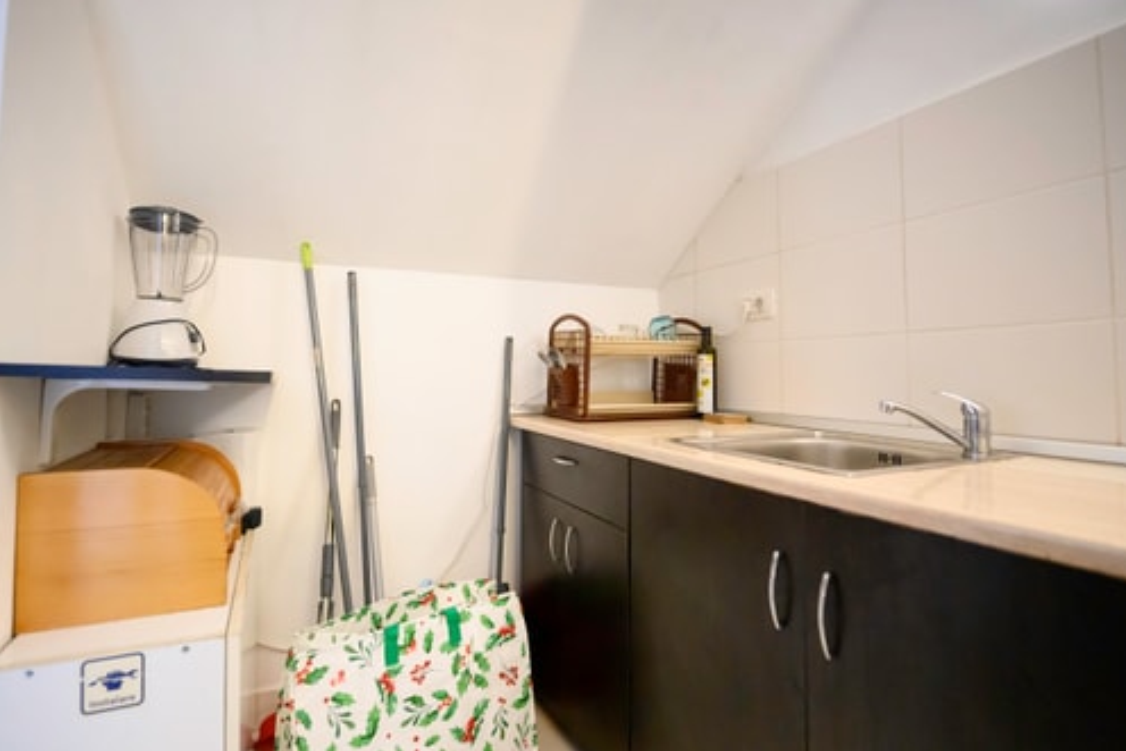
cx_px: 535
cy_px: 345
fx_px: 563
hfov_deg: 89.9
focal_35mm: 18
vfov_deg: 67.3
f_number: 2.8
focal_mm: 16
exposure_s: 1/250
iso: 5000
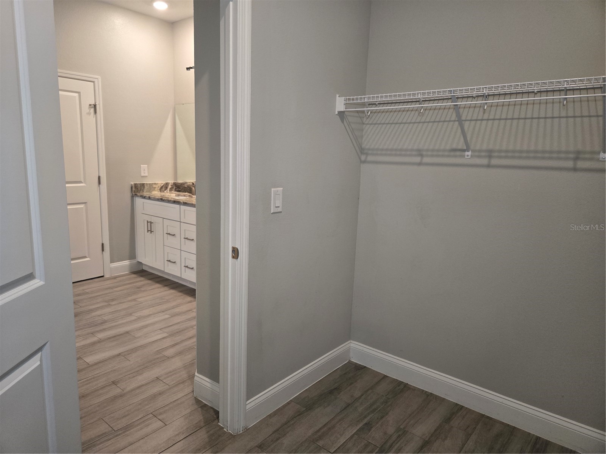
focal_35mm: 23
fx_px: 403
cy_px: 227
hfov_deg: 73.9
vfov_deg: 58.9
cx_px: 303
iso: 320
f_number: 1.8
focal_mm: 5.4
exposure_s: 1/120
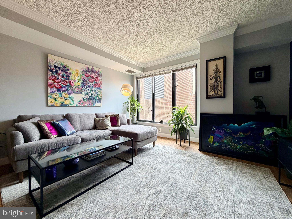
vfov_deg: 85.7
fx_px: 118
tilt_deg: -0.6
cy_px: 110
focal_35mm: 14
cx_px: 146
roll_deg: -0.3
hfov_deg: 102.1
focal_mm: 2.22
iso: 125
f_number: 2.2
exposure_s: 1/120
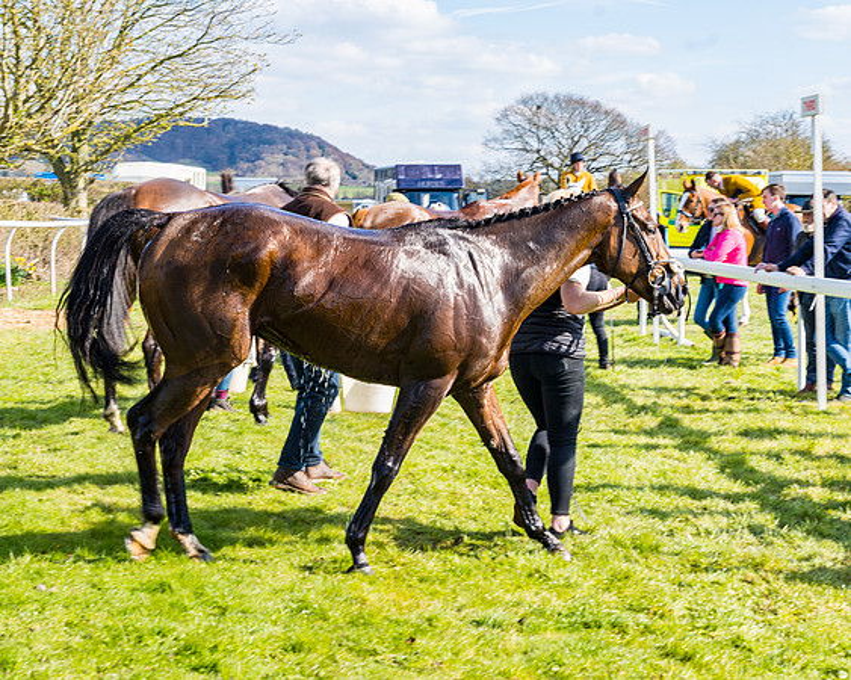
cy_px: 333
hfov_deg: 25.3
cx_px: 412
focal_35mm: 75
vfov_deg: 20.4
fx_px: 1893
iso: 50
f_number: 8
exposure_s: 1/100
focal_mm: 65
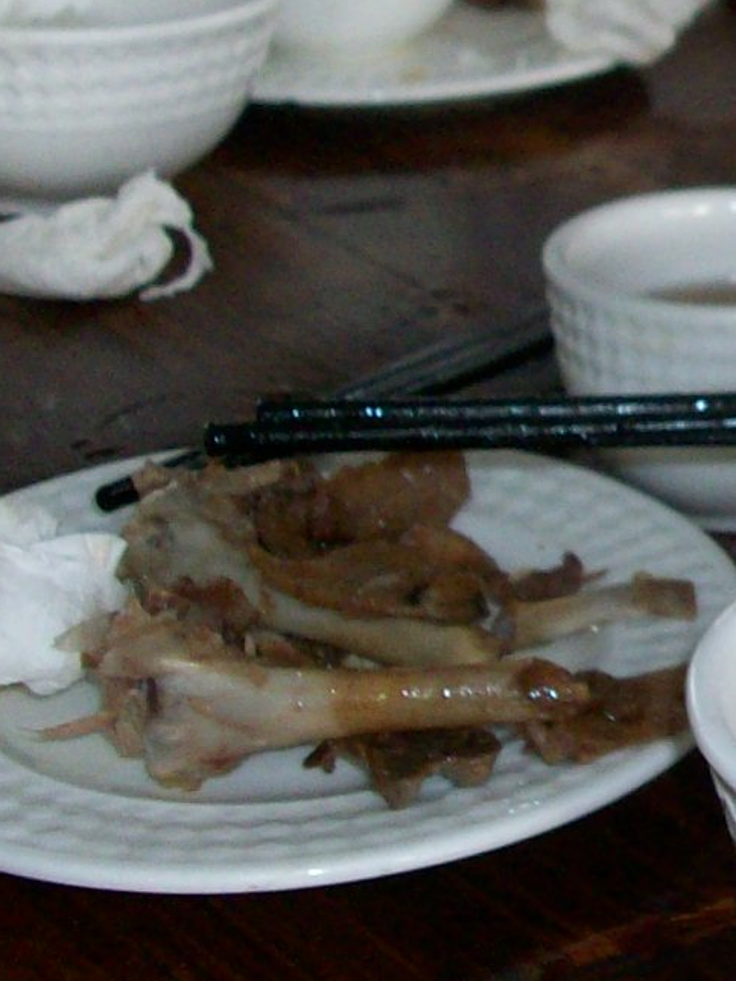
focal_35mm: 108
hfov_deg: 12.7
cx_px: 1248
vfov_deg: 17.8
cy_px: 17
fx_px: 3061
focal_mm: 5.7
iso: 160
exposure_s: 1/60
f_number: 2.8
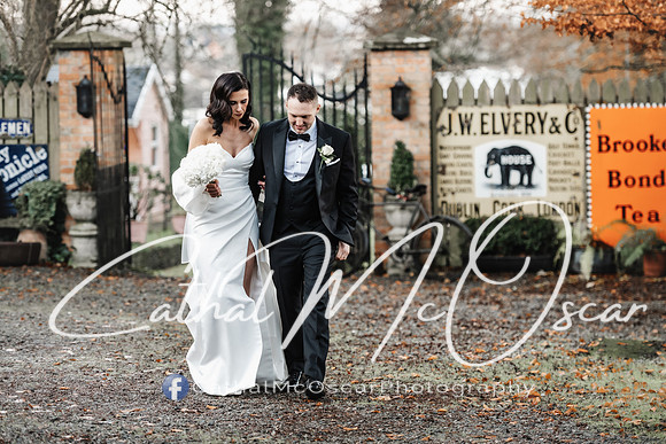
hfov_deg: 16.8
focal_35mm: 122
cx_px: 333
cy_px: 222
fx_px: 2257
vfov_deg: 11.2
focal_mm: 122
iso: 1000
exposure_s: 1/250
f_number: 2.8
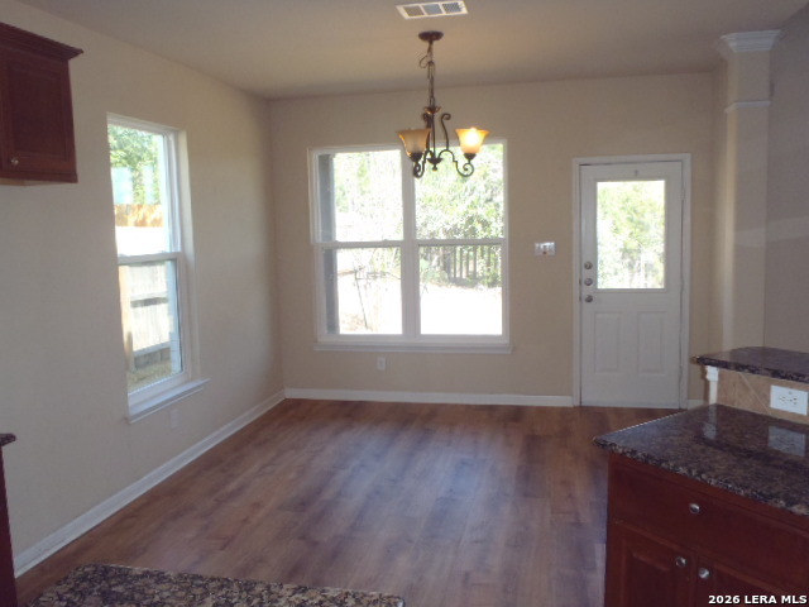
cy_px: 304
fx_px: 654
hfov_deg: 63.4
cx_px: 404
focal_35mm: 28
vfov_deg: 49.7
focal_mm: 5
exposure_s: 1/100
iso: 250
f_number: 3.9
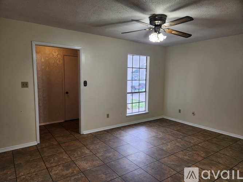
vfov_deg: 58.9
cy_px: 91
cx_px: 122
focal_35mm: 23
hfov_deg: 73.9
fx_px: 161
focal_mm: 5.4
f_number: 1.8
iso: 64
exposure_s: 1/120
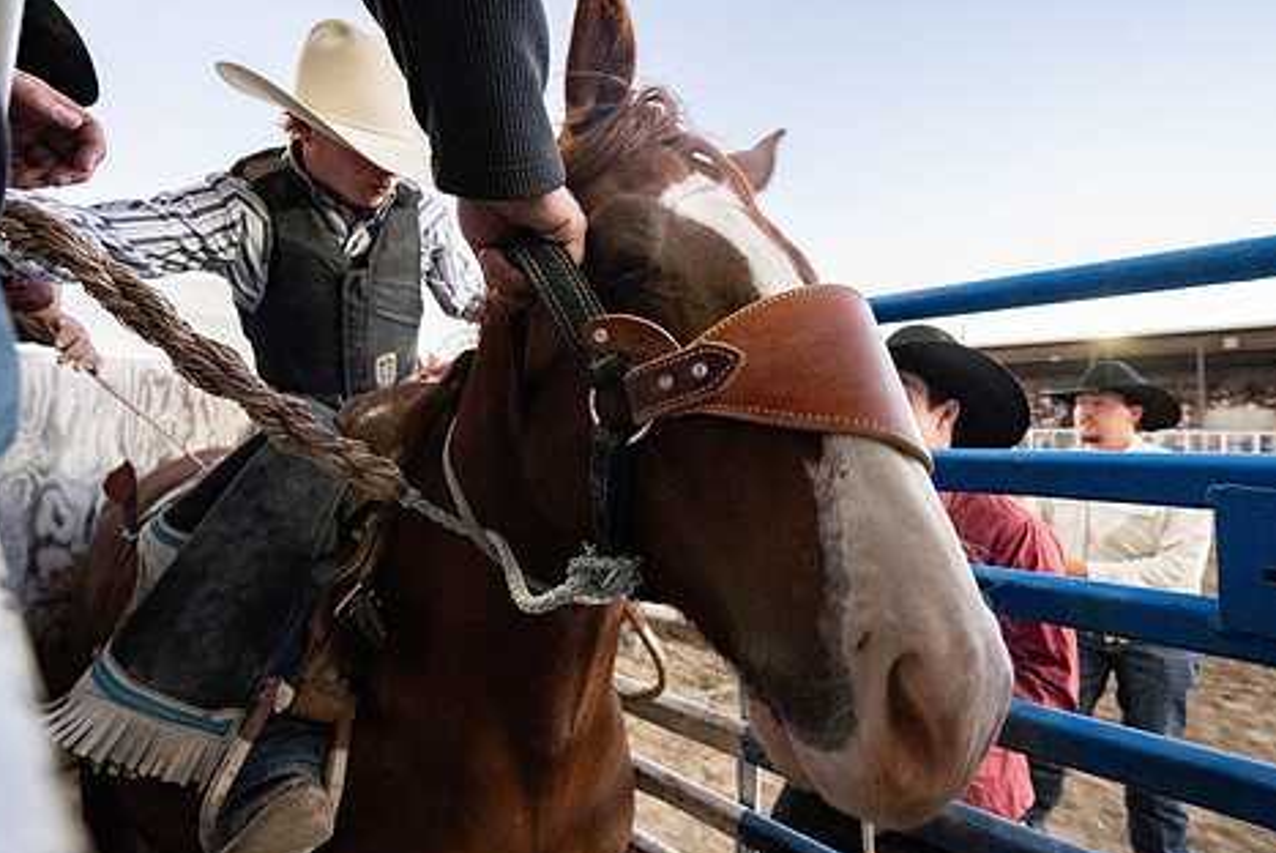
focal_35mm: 18
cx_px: 623
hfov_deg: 90.0
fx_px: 638
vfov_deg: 67.5
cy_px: 417
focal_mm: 14.5
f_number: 4
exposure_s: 1/500
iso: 5000
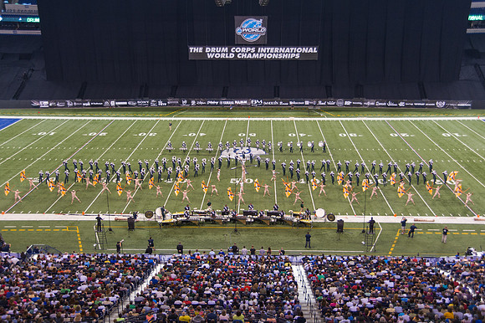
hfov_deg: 46.8
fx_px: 560
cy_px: 162
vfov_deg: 32.1
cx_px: 252
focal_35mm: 42
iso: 640
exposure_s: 1/200
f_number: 4.2
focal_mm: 38
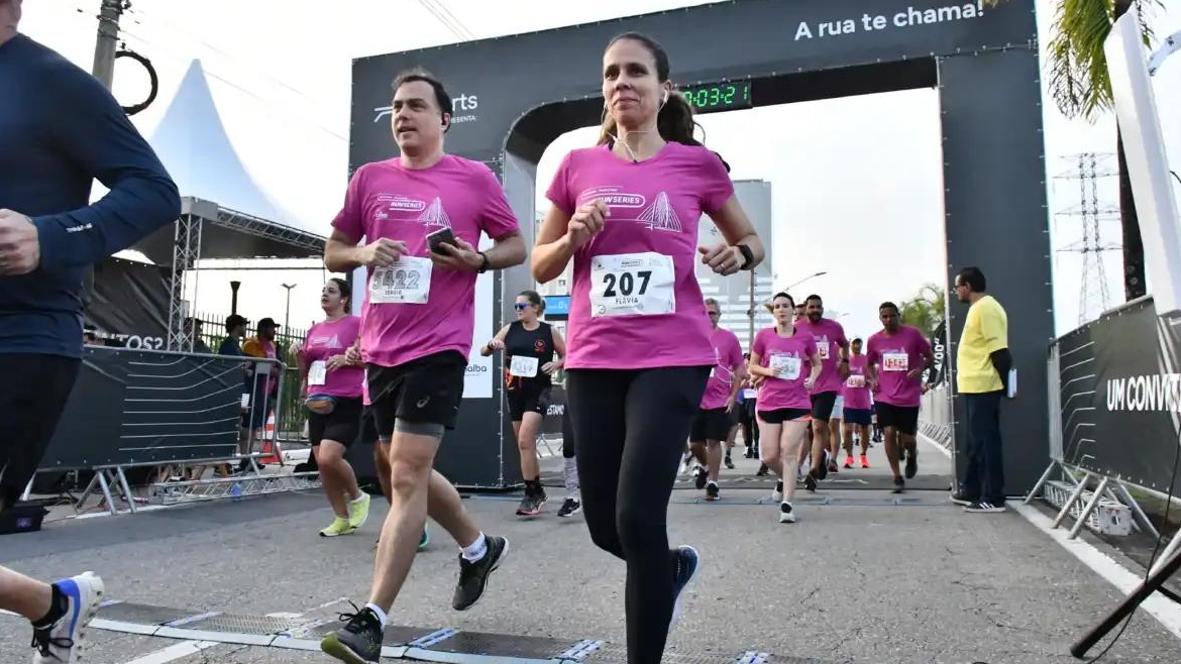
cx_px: 605
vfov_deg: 40.2
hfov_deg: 66.1
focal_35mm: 29
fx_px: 908
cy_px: 309
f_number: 10
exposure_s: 1/1000
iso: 4000
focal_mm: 18
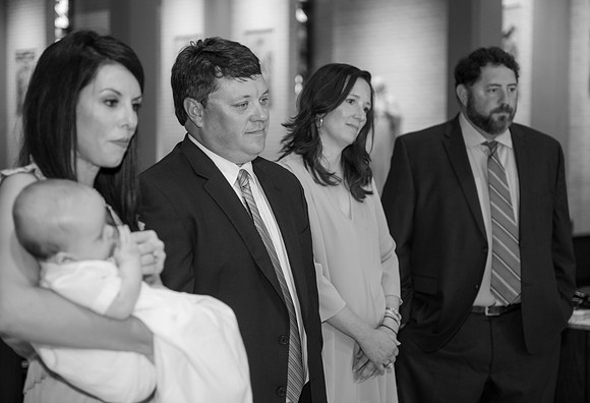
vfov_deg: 19.6
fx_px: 1169
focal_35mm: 71
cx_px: 314
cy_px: 191
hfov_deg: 28.3
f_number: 2.8
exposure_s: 1/100
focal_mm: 66
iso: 1000
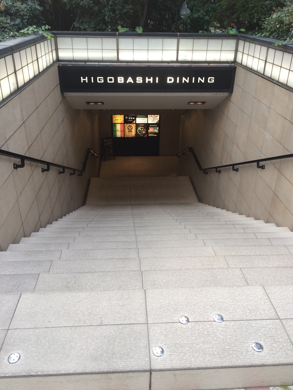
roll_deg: +1.0
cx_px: 146
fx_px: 327
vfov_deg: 61.7
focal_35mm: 29
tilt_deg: -30.5
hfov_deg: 48.2
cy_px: 195
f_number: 2.2
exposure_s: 1/158
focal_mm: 4.15
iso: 32
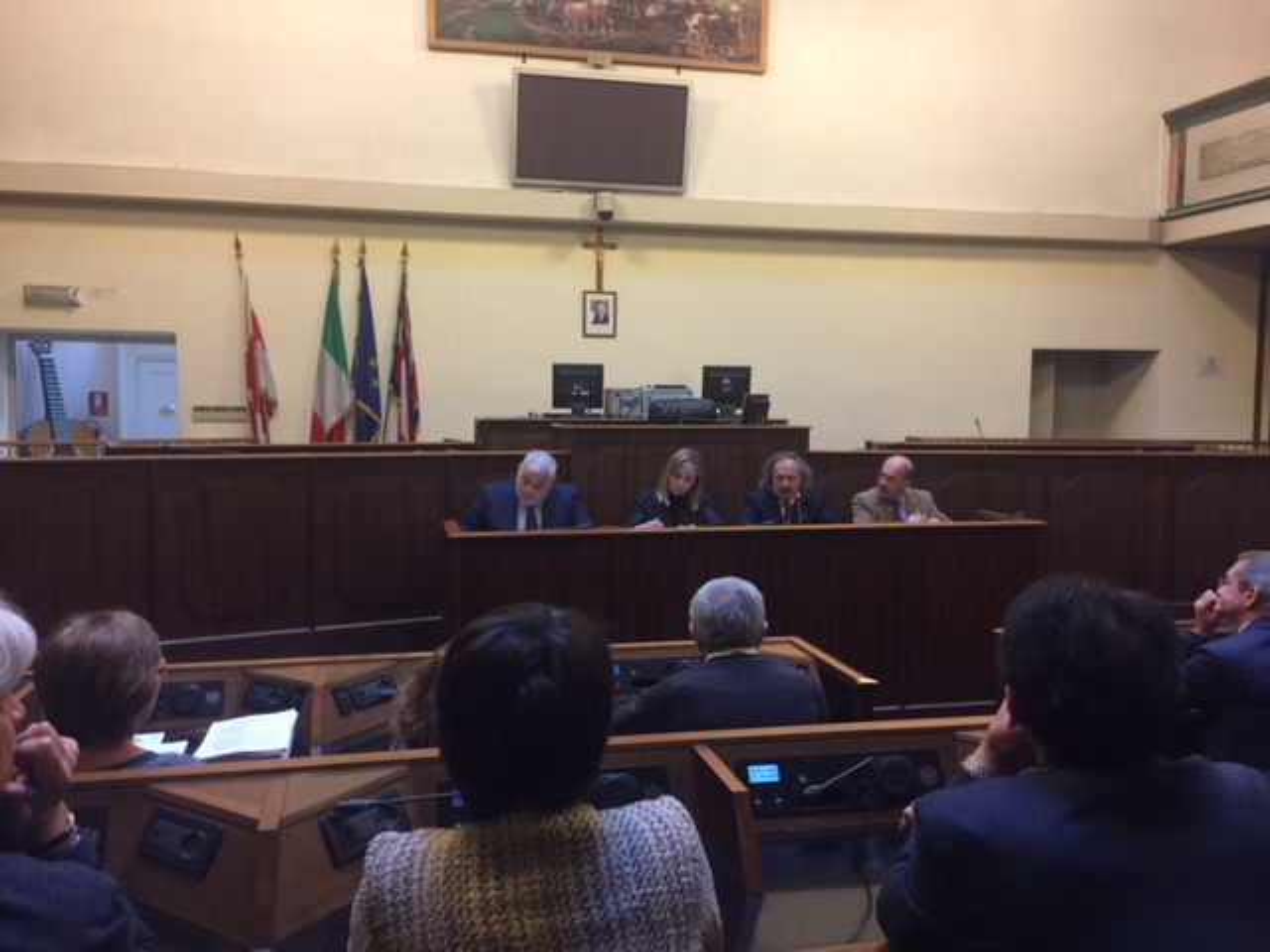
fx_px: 1064
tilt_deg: -5.5
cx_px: 635
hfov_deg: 61.7
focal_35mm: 29
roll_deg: +0.3
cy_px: 476
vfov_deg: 48.2
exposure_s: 1/10
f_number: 2.2
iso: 100
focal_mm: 4.15
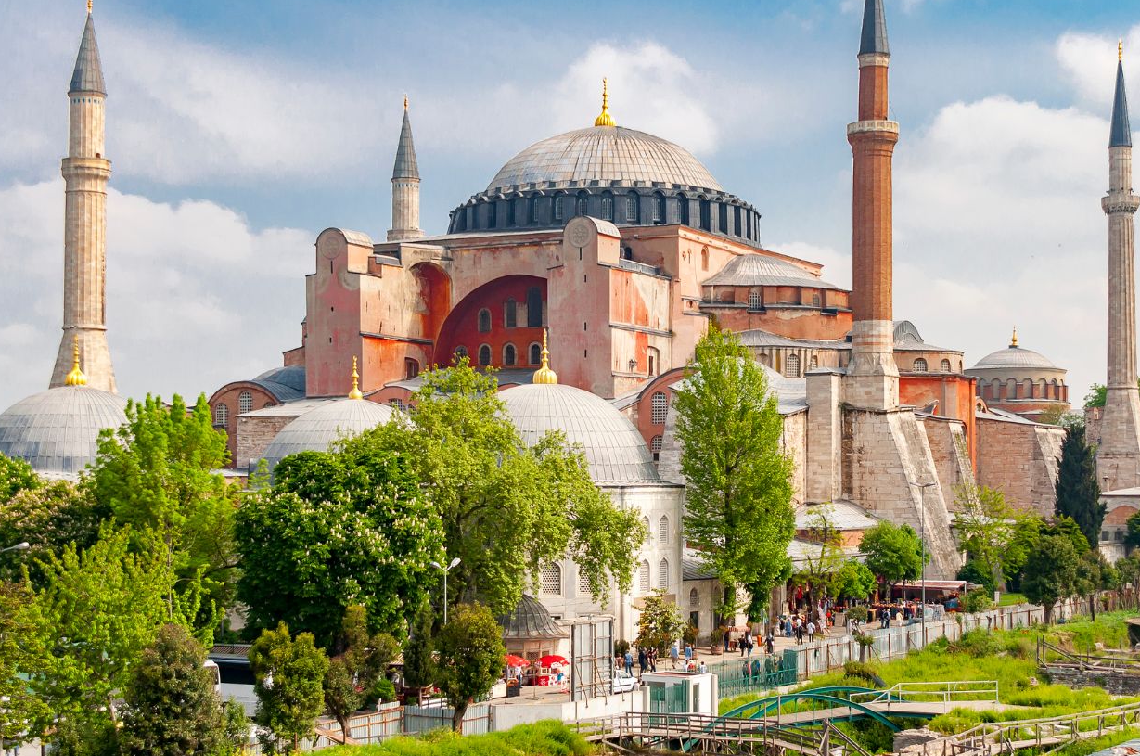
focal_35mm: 57
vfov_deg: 23.8
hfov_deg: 35.3
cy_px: 275
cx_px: 568
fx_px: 1791
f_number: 9
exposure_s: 1/640
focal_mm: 29
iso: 200
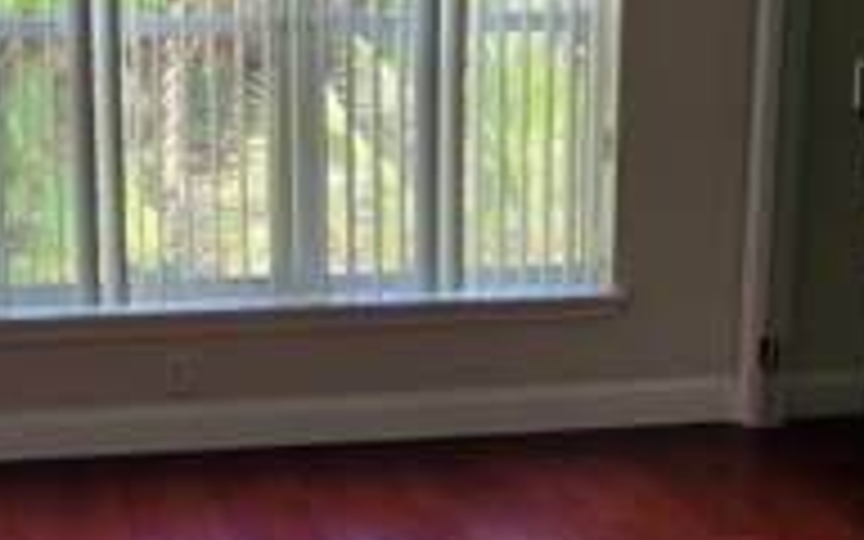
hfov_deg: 29.6
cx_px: 310
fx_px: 1625
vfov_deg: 18.9
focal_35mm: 69
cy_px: 227
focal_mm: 5.4
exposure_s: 1/120
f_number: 1.8
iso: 80
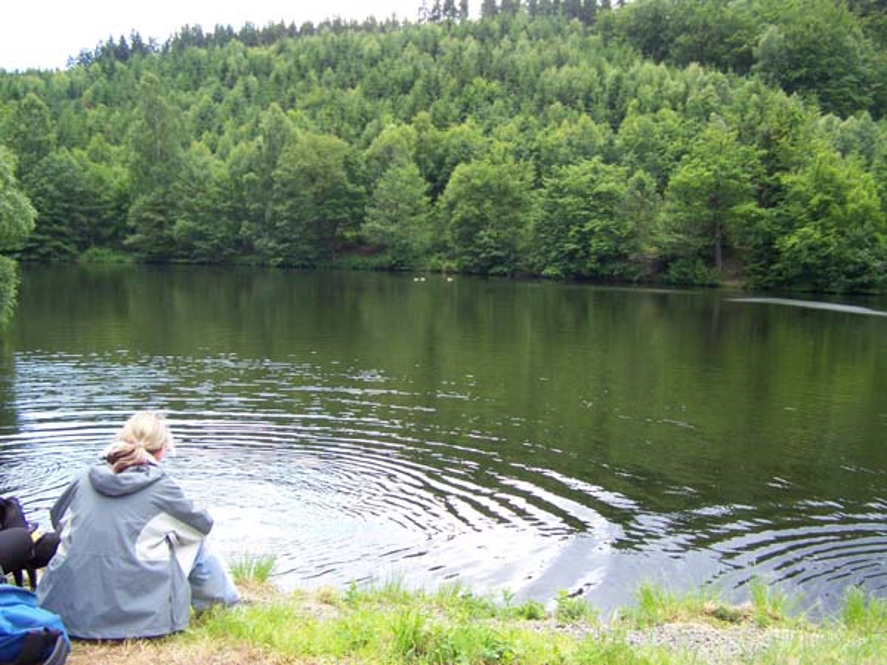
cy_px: 332
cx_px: 444
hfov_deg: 49.0
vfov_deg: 37.7
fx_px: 974
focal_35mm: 38
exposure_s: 1/400
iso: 160
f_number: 2.8
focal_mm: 6.3
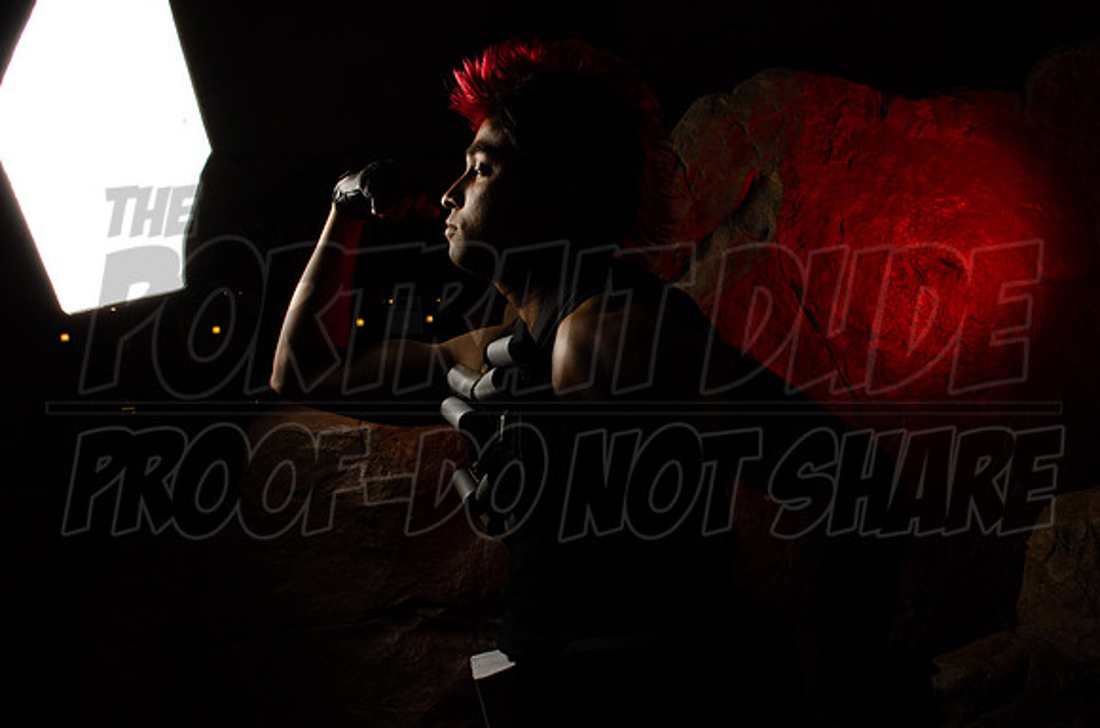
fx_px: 1052
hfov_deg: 55.2
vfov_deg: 38.2
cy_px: 364
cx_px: 550
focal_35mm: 34
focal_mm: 23
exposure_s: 1/60
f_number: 22
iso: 200
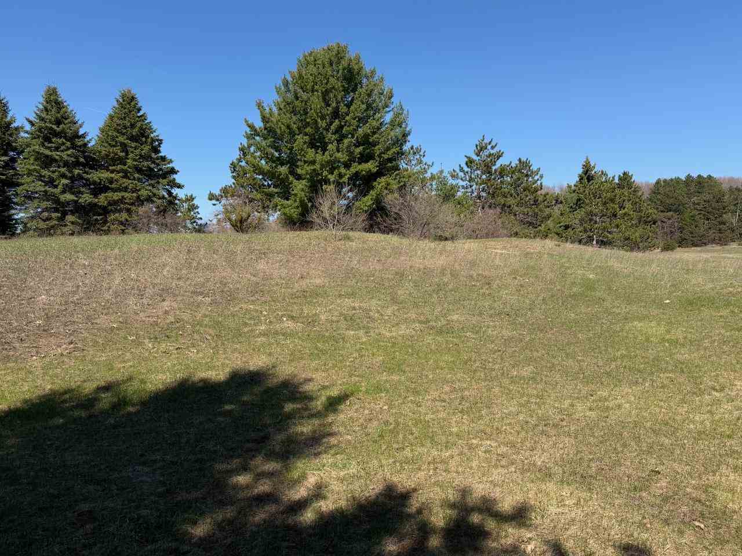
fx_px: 514
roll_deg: +0.2
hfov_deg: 71.6
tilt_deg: -1.6
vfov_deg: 56.8
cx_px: 371
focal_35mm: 24
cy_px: 278
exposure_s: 1/3759
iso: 80
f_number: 1.78
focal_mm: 6.76
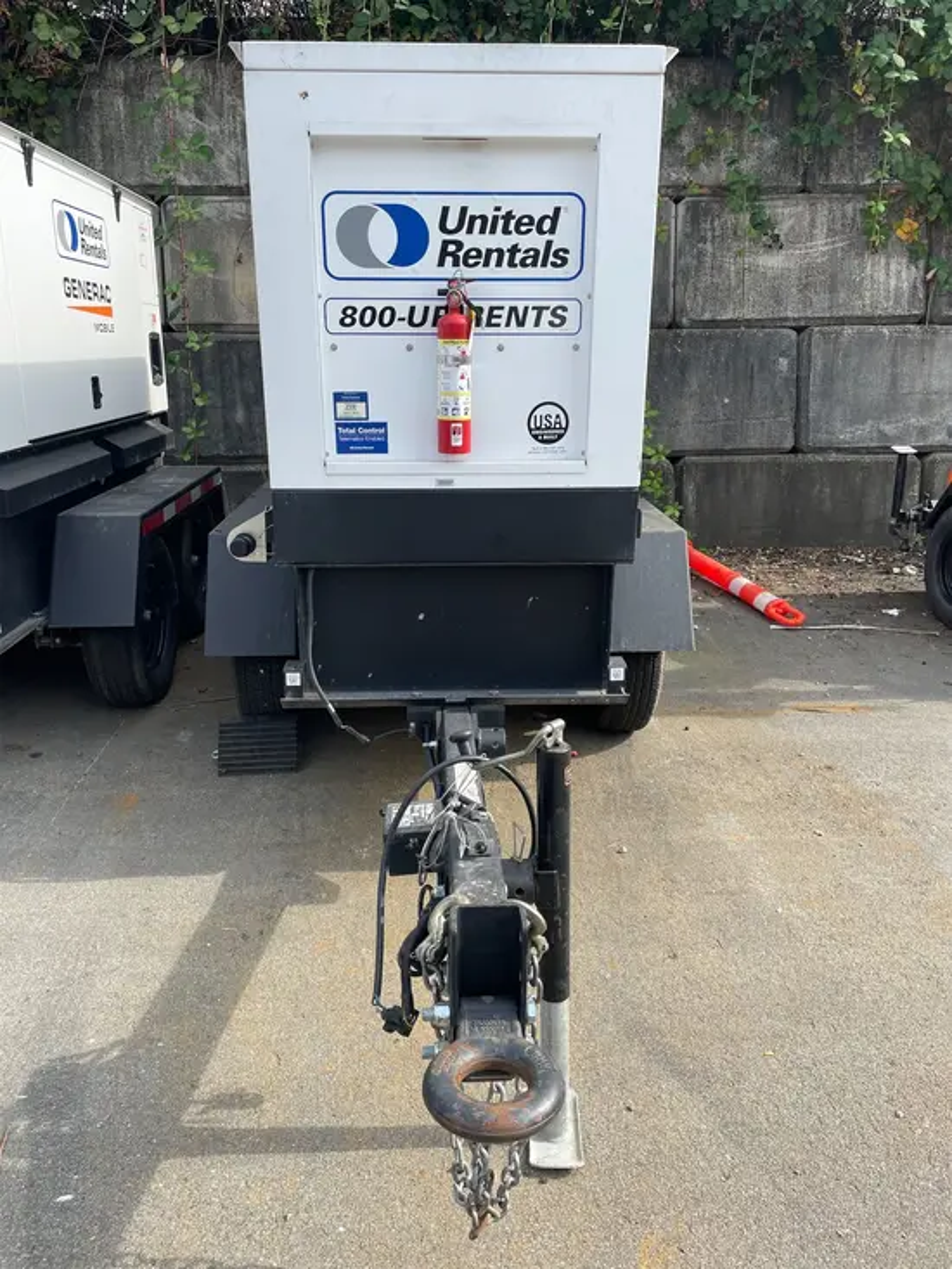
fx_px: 953
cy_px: 634
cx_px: 476
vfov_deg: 67.3
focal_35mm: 26
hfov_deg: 53.1
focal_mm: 4.2
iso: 32
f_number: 1.6
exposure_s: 1/1887
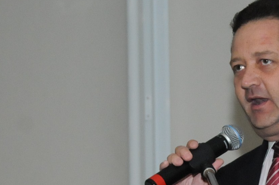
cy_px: 208
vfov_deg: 7.0
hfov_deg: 10.5
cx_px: 271
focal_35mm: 194
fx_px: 1502
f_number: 4.8
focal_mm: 50
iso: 3200
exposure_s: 1/250
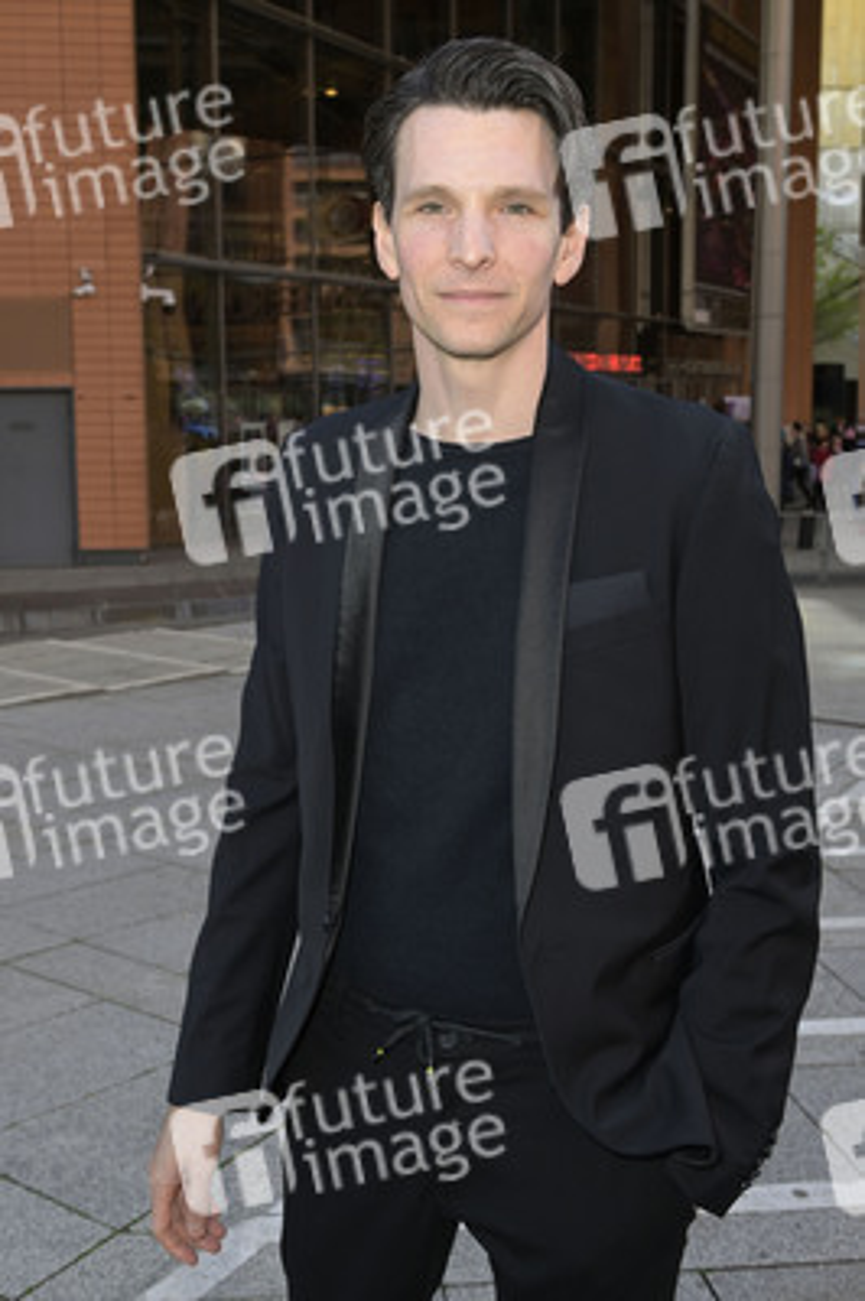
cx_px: 432
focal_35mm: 36
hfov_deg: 36.8
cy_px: 650
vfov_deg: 53.2
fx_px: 1300
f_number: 7.1
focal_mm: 36
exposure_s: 1/160
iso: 400
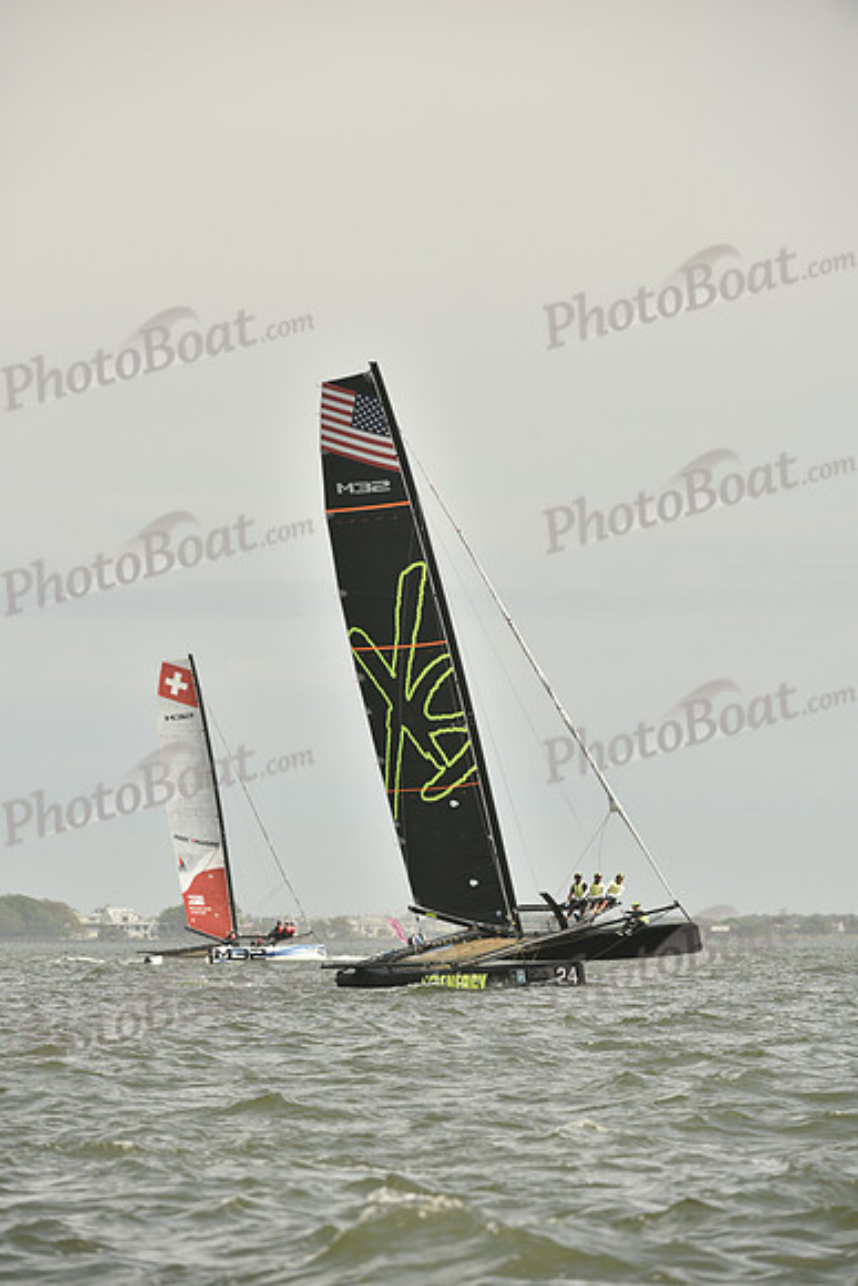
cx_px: 429
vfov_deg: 7.4
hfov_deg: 4.9
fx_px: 10003
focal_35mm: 280
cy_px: 643
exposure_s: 1/1250
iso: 320
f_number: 7.1
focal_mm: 280
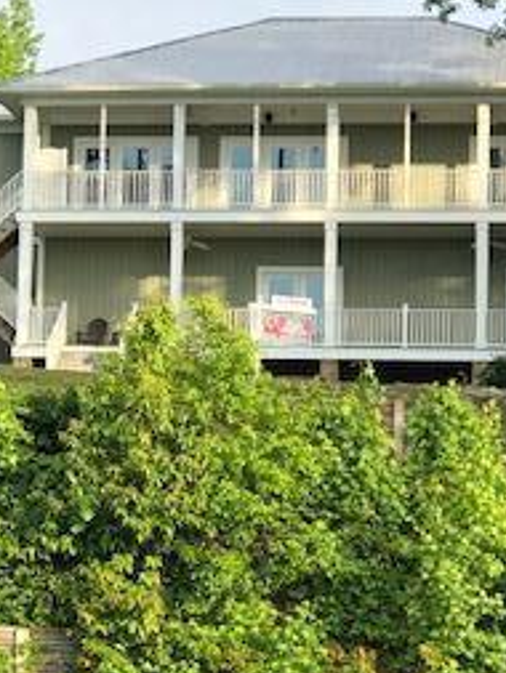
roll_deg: -1.3
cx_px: 237
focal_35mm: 144
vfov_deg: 13.7
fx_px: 2804
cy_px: 444
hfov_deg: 10.3
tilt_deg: +5.3
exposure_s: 1/172
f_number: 2.8
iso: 20
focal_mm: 6.6
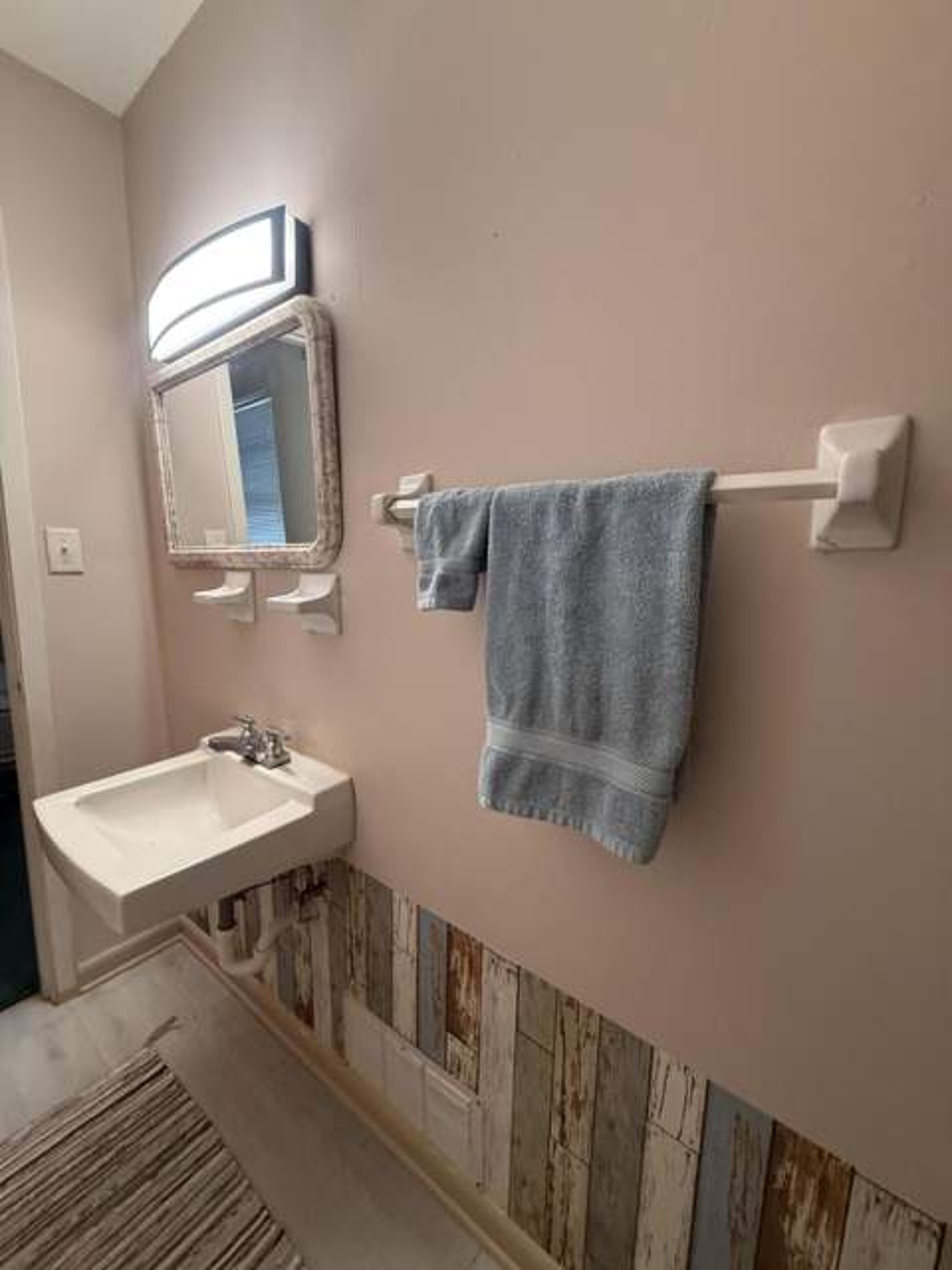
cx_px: 476
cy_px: 635
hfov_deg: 85.7
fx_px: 513
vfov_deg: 102.1
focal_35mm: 14
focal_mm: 2.22
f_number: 2.2
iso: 320
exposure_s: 1/73
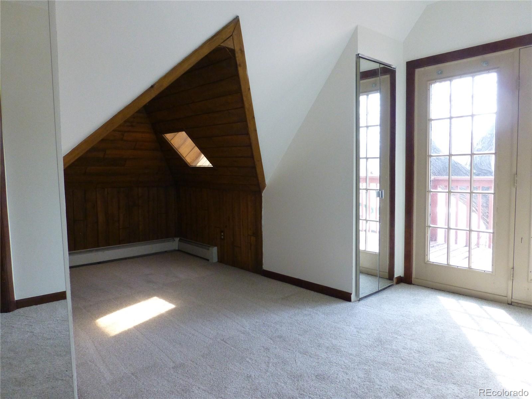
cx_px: 266
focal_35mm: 24
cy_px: 200
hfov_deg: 71.6
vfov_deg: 56.8
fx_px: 369
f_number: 3.3
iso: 640
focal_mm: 4.3
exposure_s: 1/125
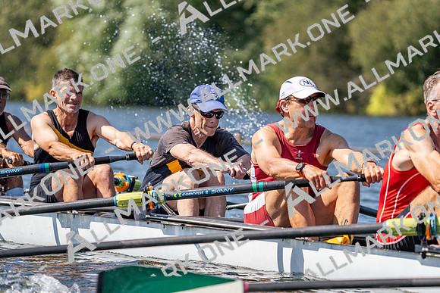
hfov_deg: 7.0
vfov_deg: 4.7
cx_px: 220
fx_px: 3606
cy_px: 146
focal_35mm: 295
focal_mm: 295
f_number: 5.6
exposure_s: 1/2000
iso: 320
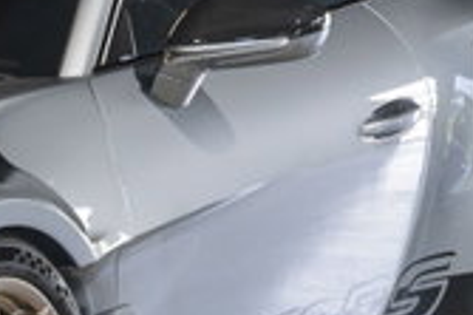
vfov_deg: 4.1
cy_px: -44
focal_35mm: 331
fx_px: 4338
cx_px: -490
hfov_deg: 6.1
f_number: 5
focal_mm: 53.9
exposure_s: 1/60
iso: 4000
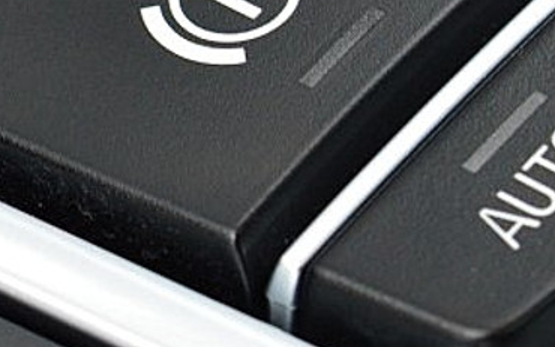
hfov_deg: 6.6
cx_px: 62
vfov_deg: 4.1
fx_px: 4807
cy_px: 104
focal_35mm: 318
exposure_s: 1/60
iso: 800
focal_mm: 55
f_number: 8
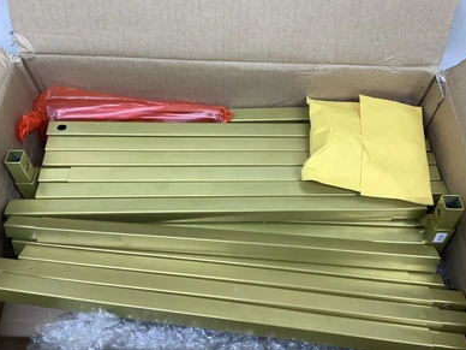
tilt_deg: -60.0
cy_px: 171
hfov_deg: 56.8
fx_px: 431
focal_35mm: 32
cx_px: 234
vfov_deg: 44.2
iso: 50
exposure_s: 1/60
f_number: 2.4
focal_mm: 3.3
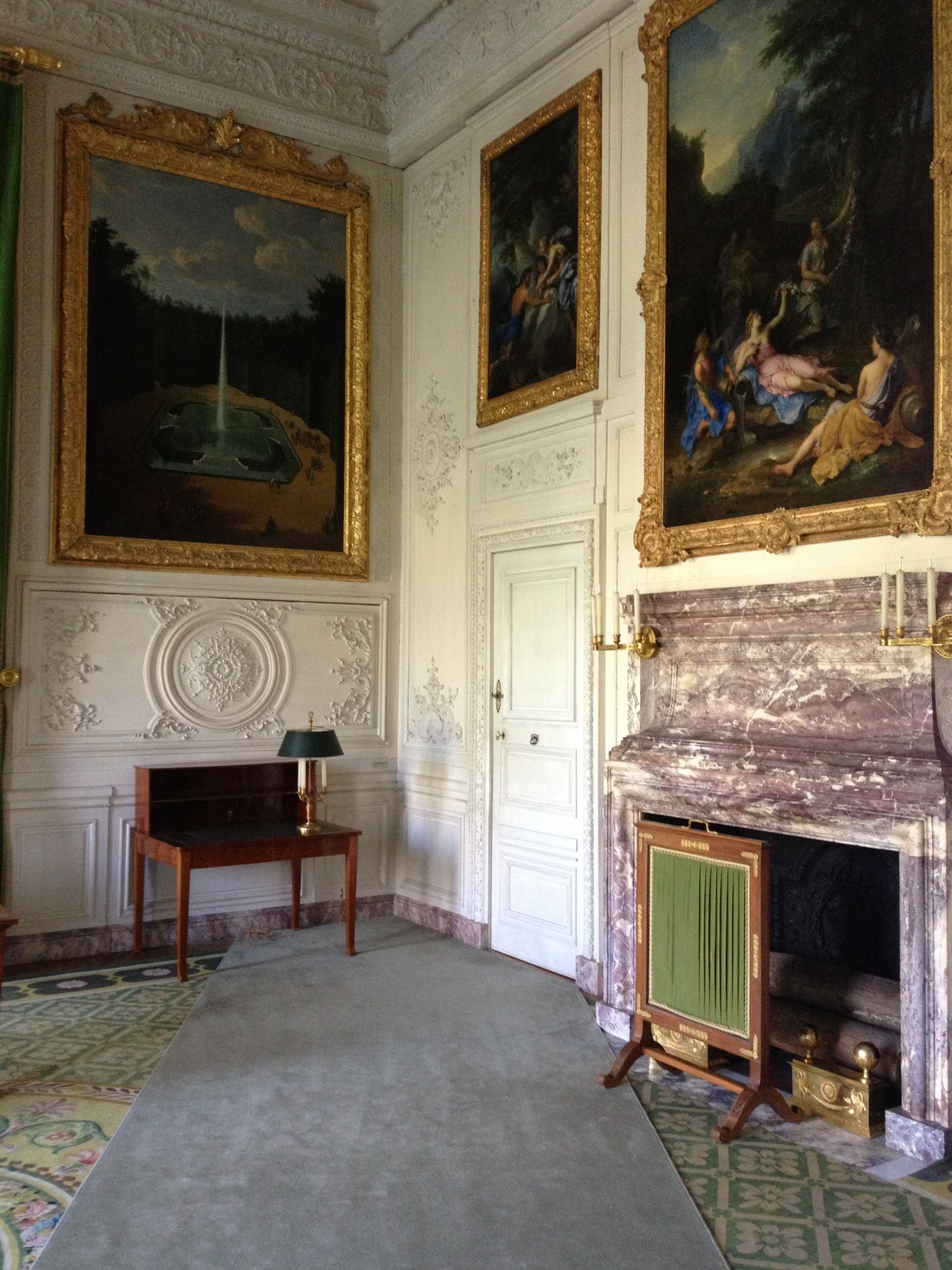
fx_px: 1283
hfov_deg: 40.7
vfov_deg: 52.6
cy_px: 635
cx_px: 476
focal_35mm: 35
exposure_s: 1/20
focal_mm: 4.28
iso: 250
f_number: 2.4
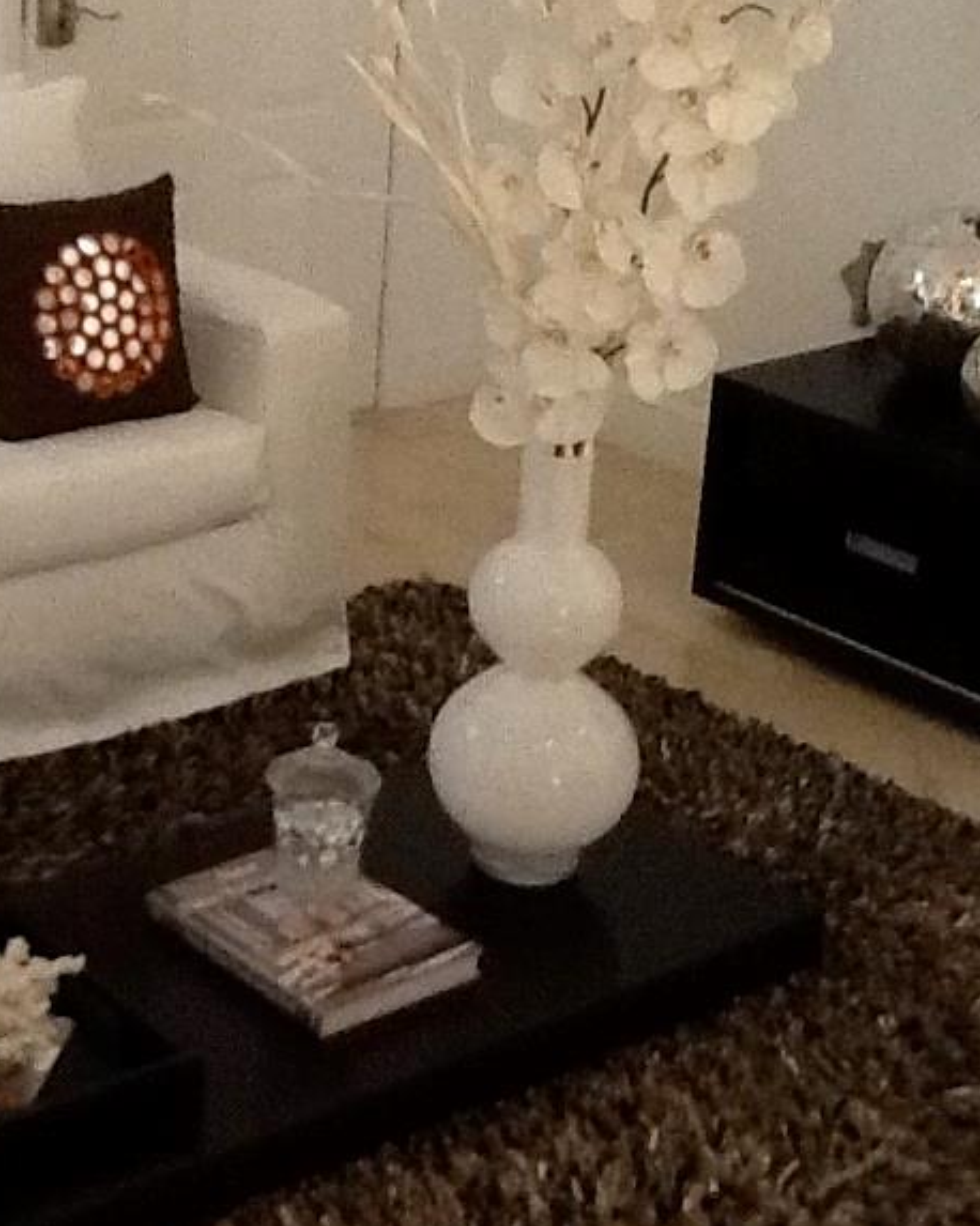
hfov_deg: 20.9
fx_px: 2612
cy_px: 486
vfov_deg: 26.4
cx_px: 141
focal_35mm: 72
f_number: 2.4
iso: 250
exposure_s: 1/30
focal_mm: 2.03
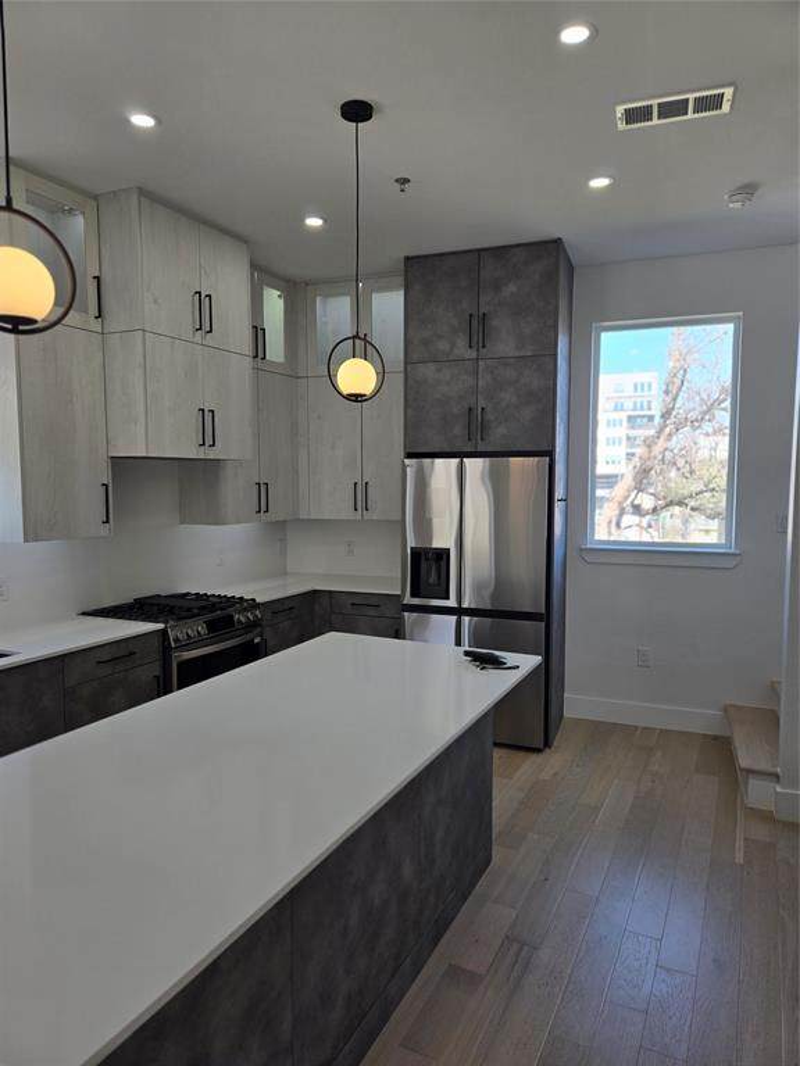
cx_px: 400
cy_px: 533
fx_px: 709
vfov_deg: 73.9
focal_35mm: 23
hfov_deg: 58.9
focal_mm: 5.4
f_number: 1.8
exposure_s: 1/139
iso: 25
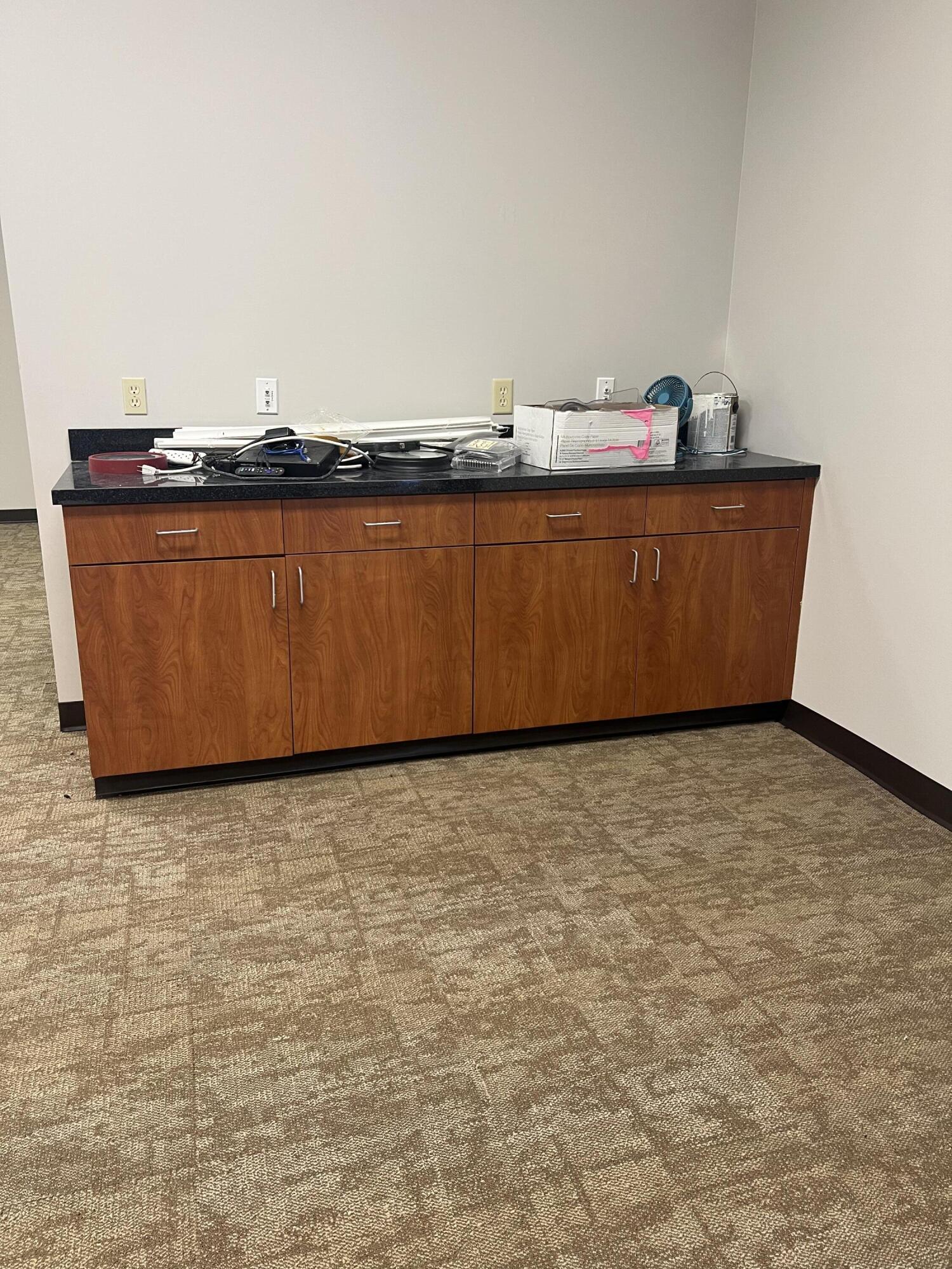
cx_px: 476
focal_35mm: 26
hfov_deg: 53.1
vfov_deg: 67.3
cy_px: 634
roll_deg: +0.0
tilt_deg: -16.4
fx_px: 953
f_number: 1.5
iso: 100
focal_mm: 5.7
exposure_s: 1/60
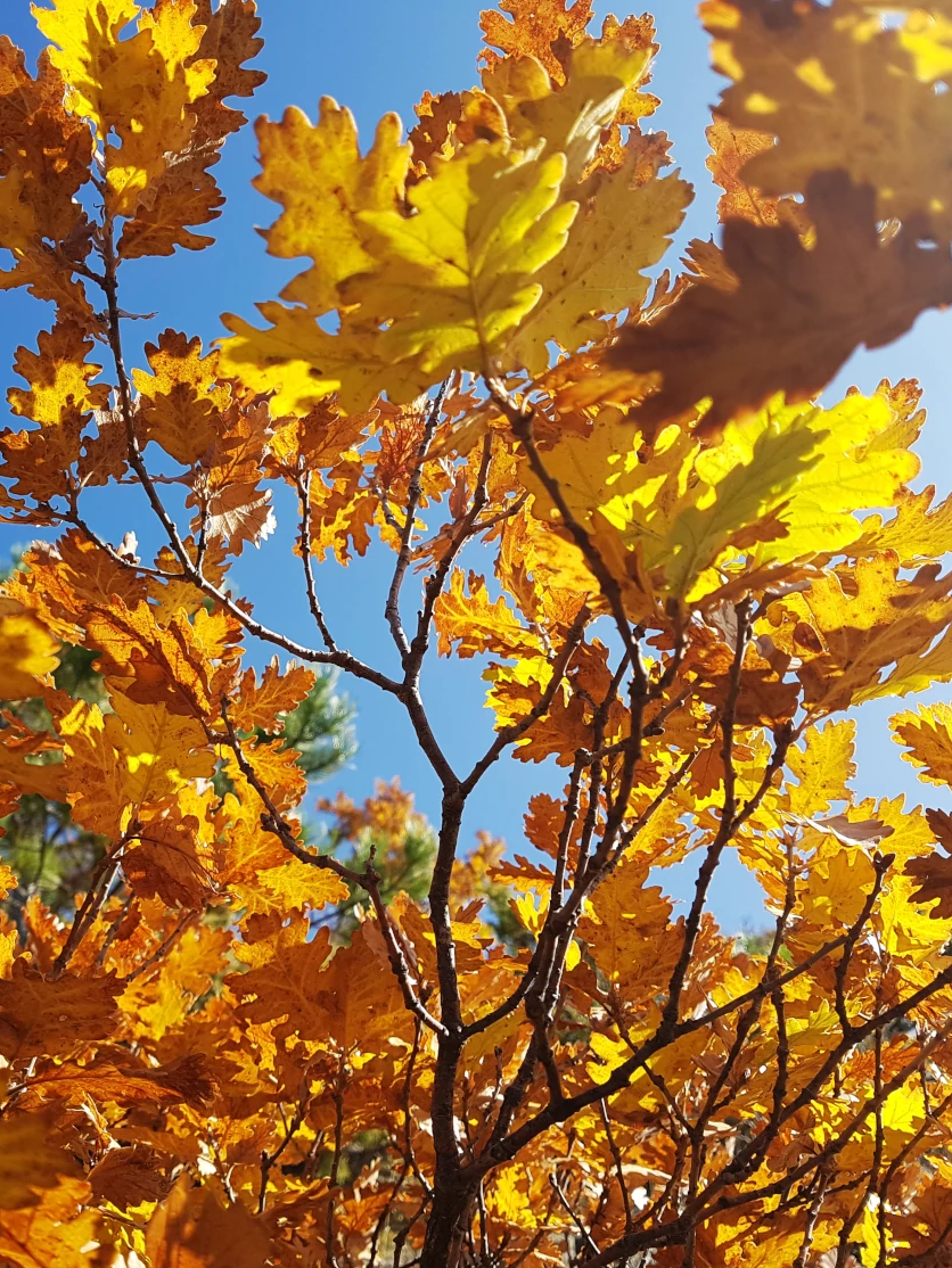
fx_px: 1283
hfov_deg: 40.2
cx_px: 313
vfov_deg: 52.6
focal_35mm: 35
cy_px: 632
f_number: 1.7
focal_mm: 4.2
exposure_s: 1/1432
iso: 50
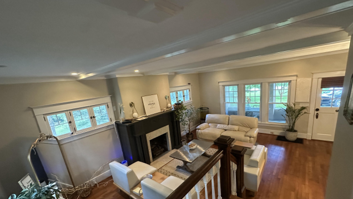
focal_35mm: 16
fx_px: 150
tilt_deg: -12.9
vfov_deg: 66.6
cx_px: 182
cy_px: 117
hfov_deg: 99.3
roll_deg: +5.4
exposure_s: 1/60
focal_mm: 2.22
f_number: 2.2
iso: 800
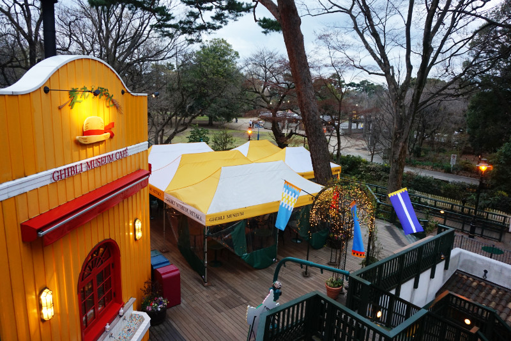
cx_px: 256
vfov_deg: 50.4
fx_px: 362
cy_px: 170
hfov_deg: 70.4
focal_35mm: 26
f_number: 4
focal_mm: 17
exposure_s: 1/60
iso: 500
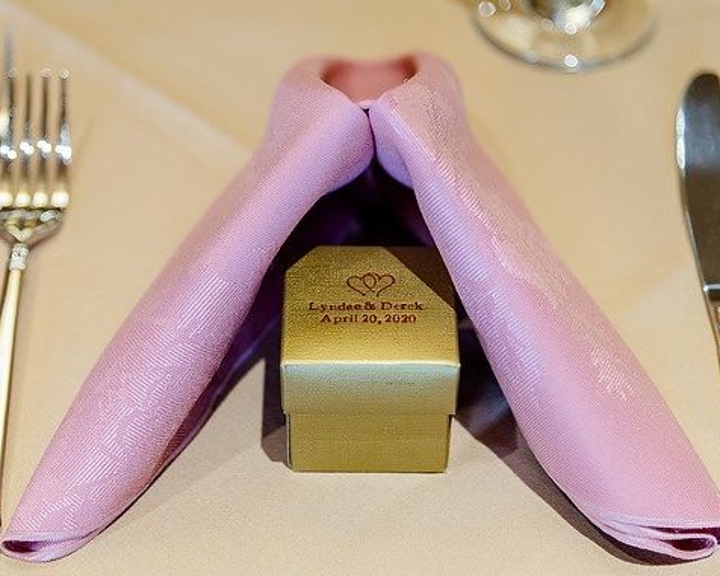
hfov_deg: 16.0
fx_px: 2558
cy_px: 289
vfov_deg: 12.9
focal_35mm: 120
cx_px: 295
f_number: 4
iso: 2000
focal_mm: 105
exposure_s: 1/100
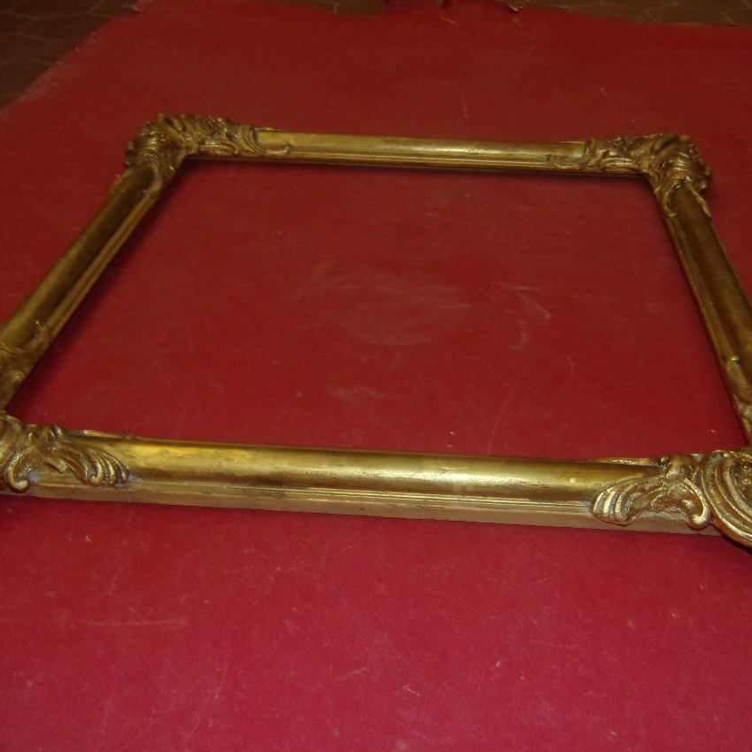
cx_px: 431
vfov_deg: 52.5
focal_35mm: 31
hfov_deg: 52.3
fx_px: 762
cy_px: 361
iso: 200
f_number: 3.5
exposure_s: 1/34
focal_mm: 4.5
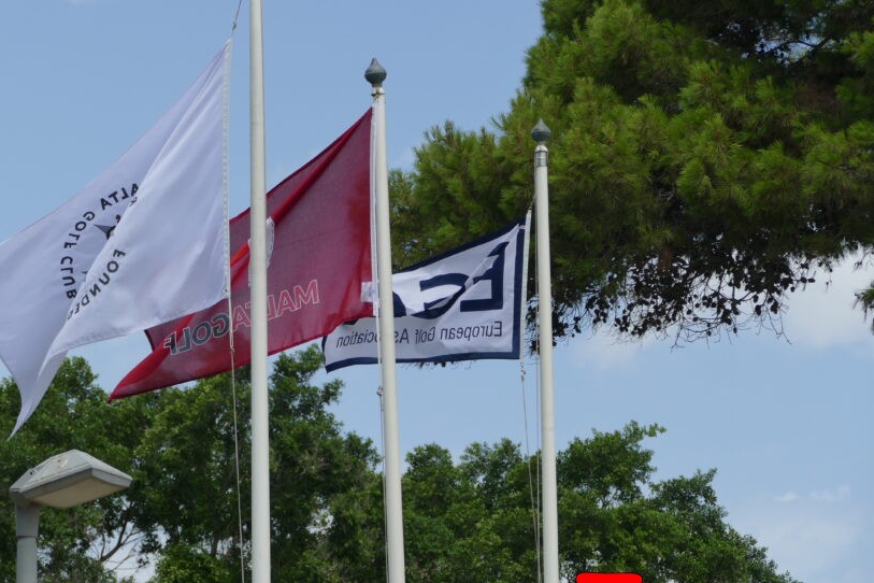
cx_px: 334
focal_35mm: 170
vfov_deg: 8.1
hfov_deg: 12.1
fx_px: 4127
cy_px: 298
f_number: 3.9
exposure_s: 1/1600
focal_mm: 49.07
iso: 125
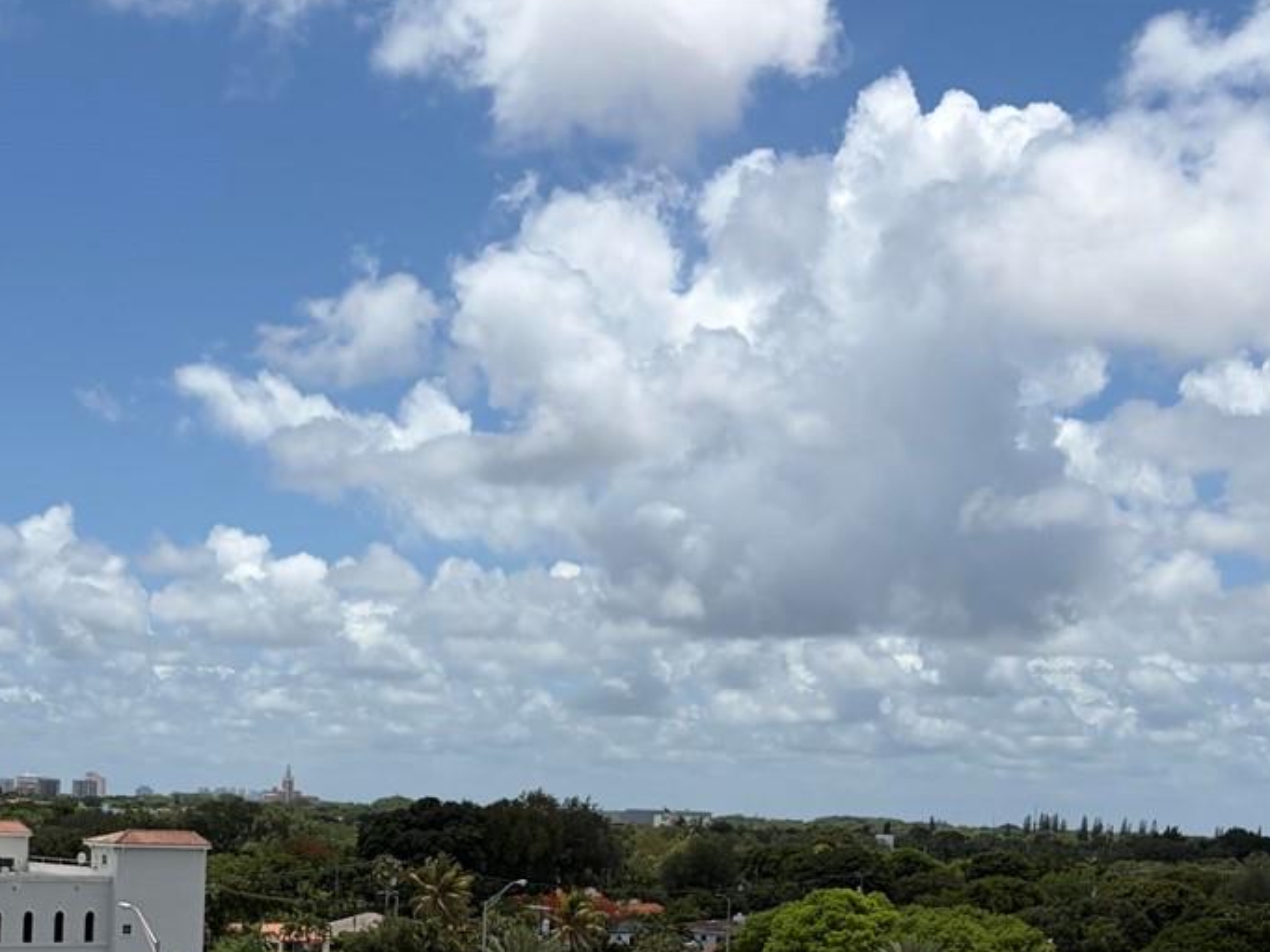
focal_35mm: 61
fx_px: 2237
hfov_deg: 31.3
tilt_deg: +0.0
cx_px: 369
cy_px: 838
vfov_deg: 23.4
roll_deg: -0.3
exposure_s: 1/7813
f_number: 1.6
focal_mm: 5.96
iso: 50
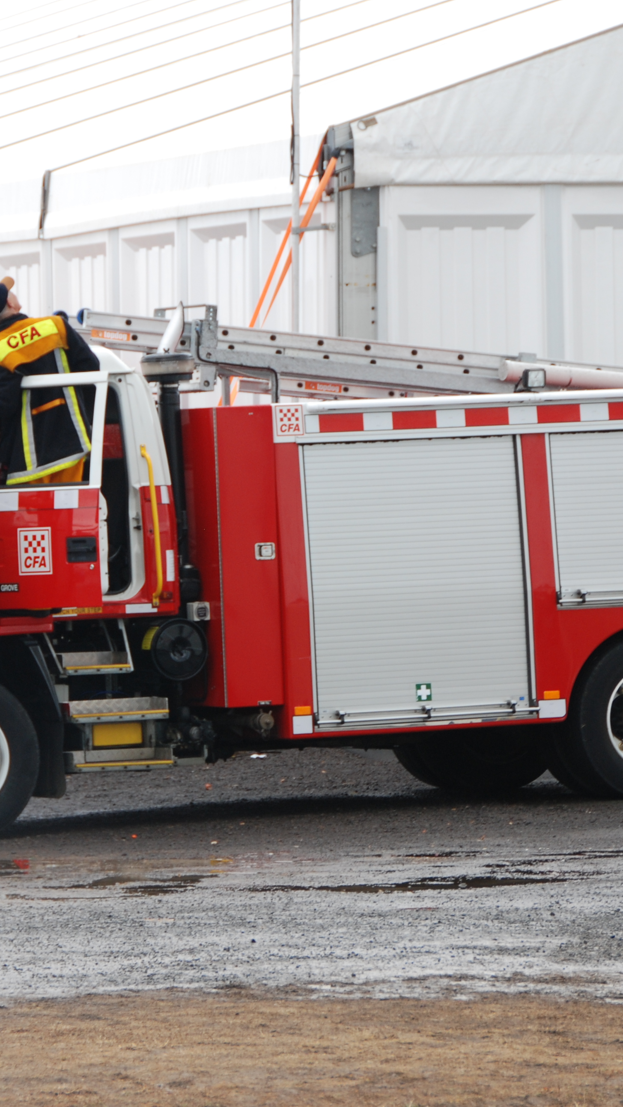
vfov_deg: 9.6
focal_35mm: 224
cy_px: 554
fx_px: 6571
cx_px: 280
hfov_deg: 5.4
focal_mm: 95
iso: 200
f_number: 5.3
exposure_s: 1/250
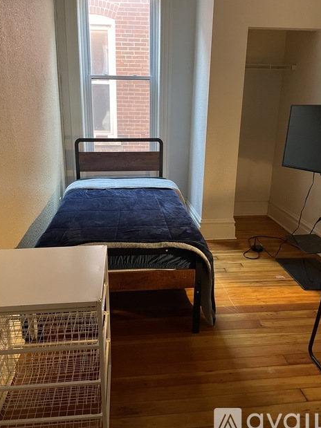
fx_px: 346
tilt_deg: -16.6
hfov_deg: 49.7
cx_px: 153
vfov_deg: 63.4
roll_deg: +0.1
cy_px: 205
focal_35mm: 28
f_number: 1.6
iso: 500
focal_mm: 4.2
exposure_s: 1/40
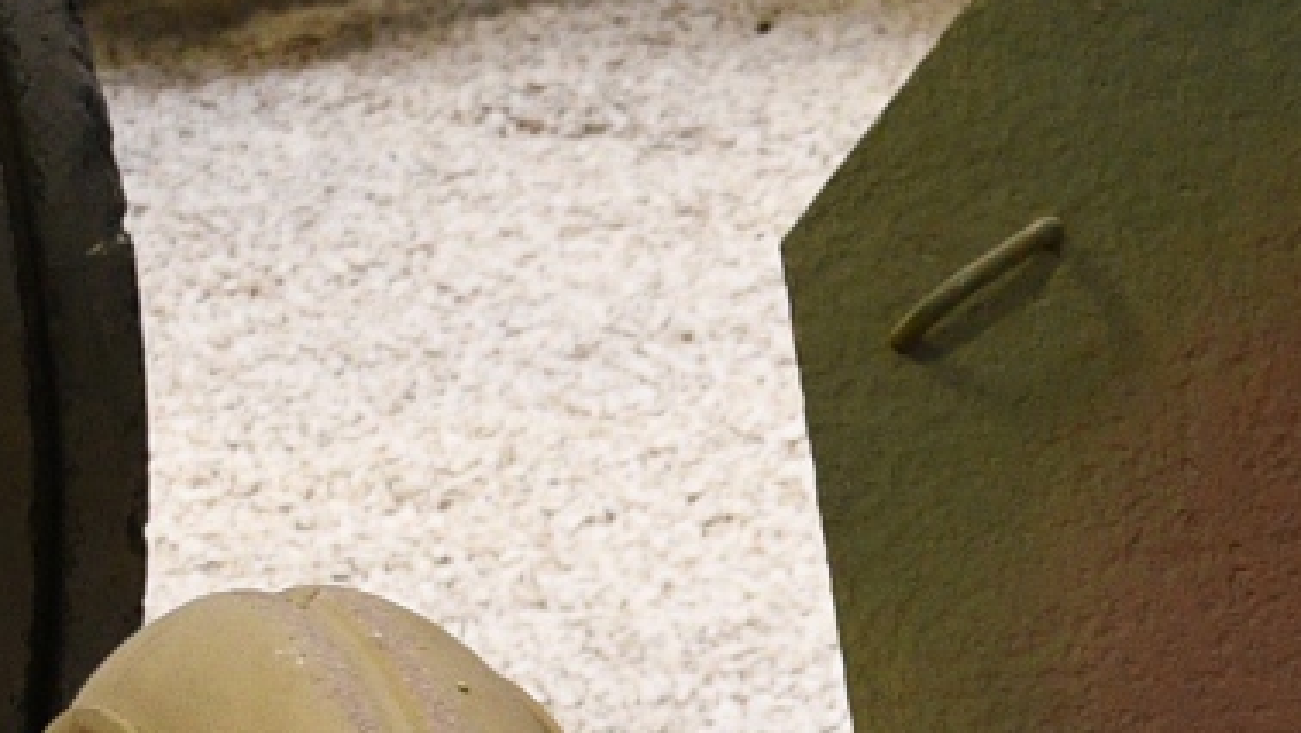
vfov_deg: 4.9
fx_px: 8490
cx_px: 2285
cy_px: 1215
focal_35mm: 246
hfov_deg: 8.5
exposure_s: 1/60
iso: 800
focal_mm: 25
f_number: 4
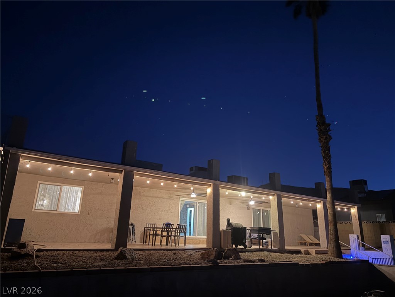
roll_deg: -2.5
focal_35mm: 24
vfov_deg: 56.8
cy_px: 148
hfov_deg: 71.6
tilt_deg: +17.5
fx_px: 274
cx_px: 198
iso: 1000
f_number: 1.78
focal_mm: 6.76
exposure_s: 1/15
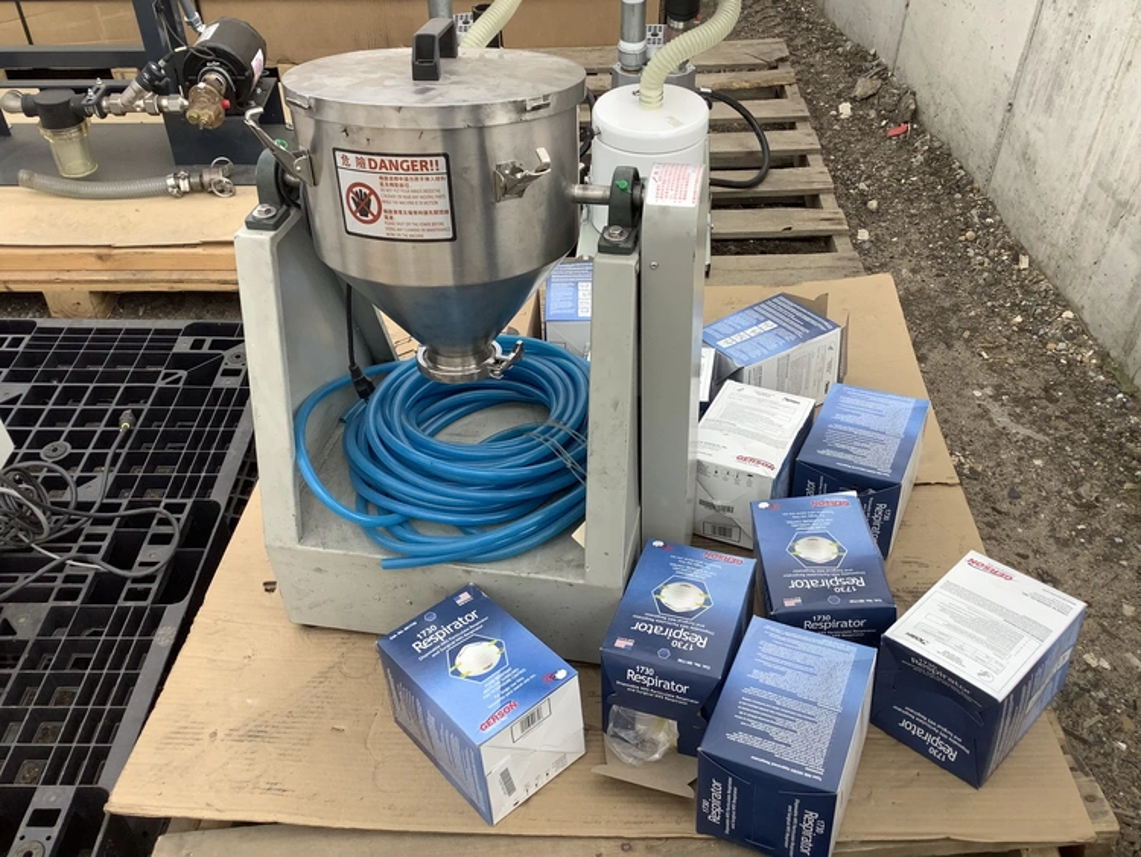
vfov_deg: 45.5
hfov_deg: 58.3
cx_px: 570
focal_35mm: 31
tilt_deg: -41.2
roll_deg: -0.3
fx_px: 1022
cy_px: 428
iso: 25
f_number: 2.4
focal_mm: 3.3
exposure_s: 1/279
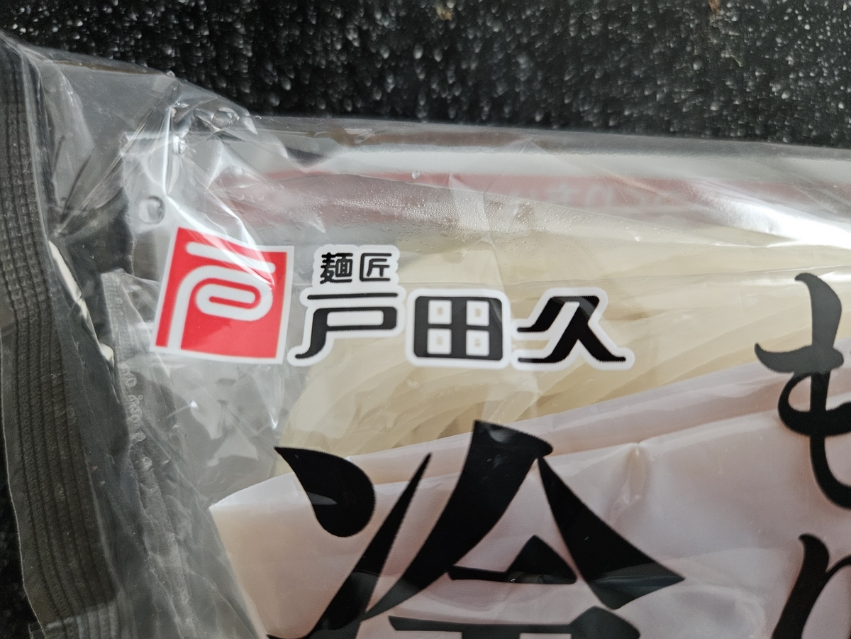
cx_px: 426
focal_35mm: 23
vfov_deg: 58.9
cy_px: 320
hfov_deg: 73.9
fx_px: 565
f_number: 1.8
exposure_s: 1/100
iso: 500
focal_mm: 5.4
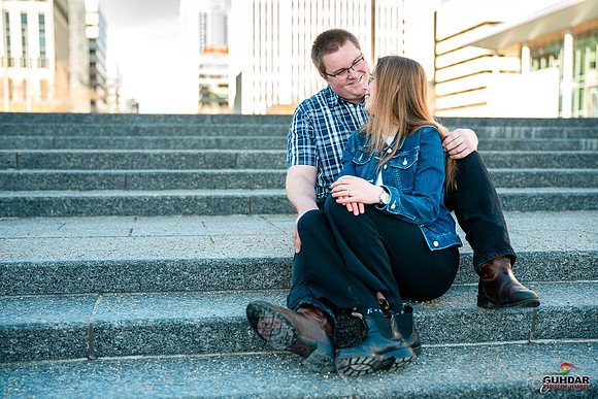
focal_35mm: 50
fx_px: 831
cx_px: 299
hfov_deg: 39.6
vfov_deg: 27.0
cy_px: 200
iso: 1000
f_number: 2.2
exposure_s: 1/3200
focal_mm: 50
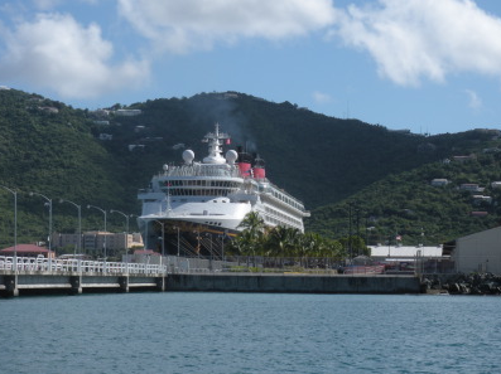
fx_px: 1663
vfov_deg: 12.9
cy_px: 165
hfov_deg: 17.1
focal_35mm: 115
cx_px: 249
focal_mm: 17.4
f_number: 5
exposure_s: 1/580
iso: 64
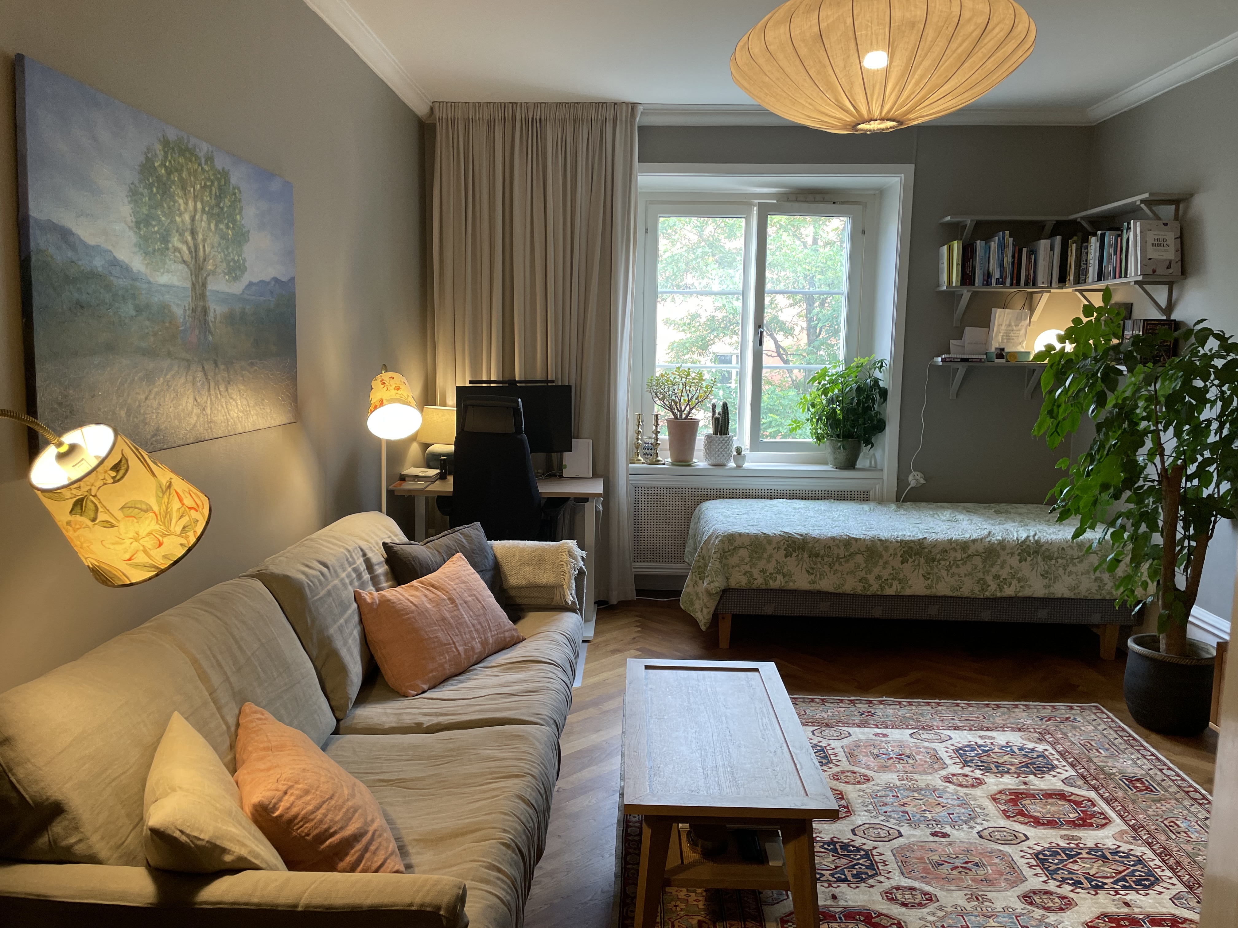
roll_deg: -0.2
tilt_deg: -6.4
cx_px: 619
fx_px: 930
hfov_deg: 67.3
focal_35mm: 26
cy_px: 464
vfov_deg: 53.1
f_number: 1.6
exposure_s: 1/109
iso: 125
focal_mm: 4.2
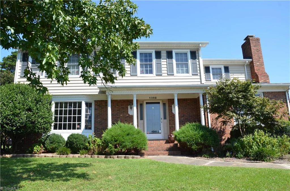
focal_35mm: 27
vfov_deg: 47.7
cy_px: 96
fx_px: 217
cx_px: 145
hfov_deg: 67.5
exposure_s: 1/250
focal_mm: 18
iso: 160
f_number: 8
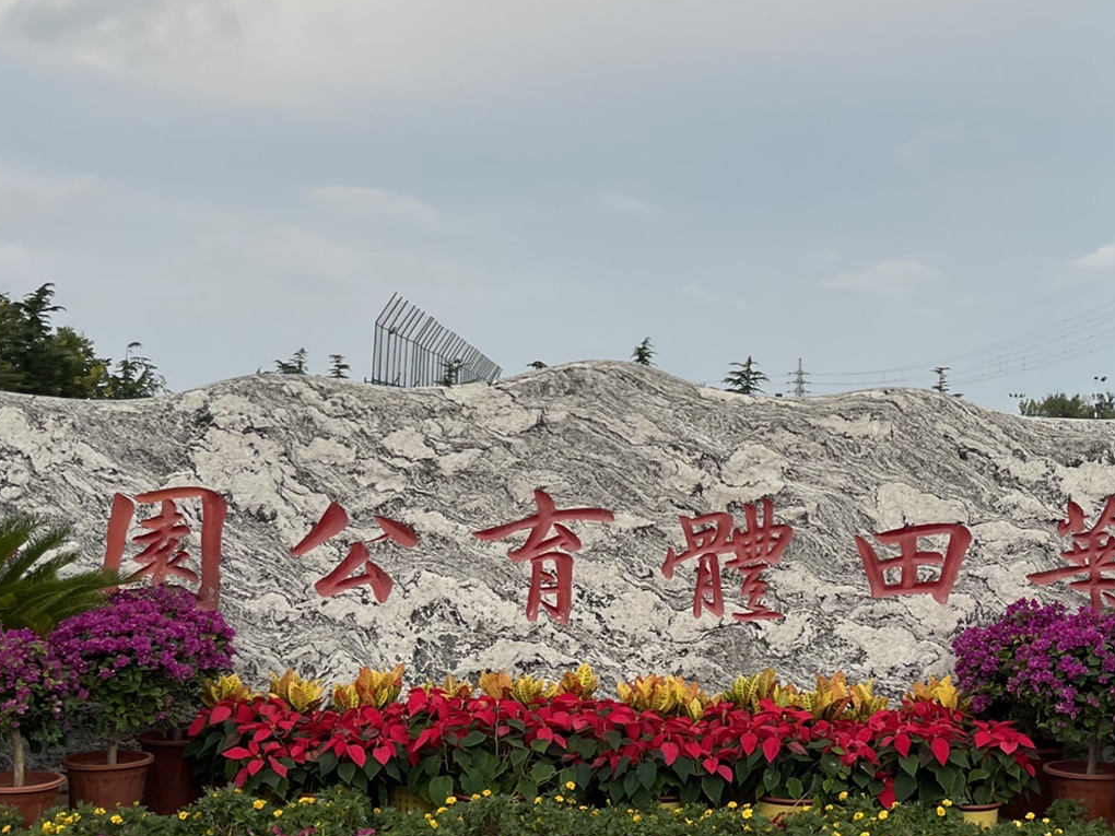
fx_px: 1578
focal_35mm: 49
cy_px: 298
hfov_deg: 38.8
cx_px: 658
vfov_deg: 29.5
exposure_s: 1/653
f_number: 1.6
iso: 32
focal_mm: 5.1
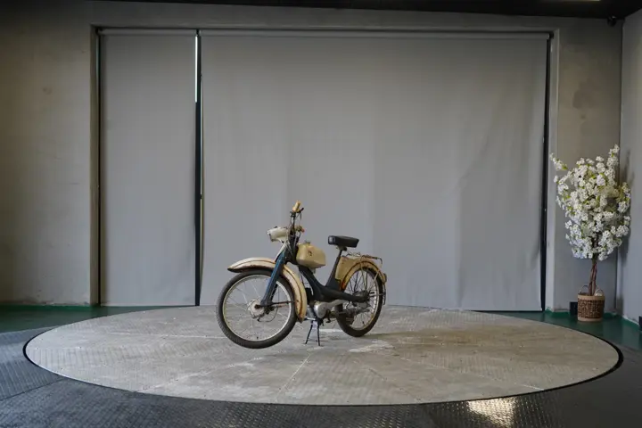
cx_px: 321
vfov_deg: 24.2
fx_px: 999
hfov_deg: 35.6
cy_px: 214
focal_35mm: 56
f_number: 5
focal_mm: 56
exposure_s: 1/160
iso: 1000
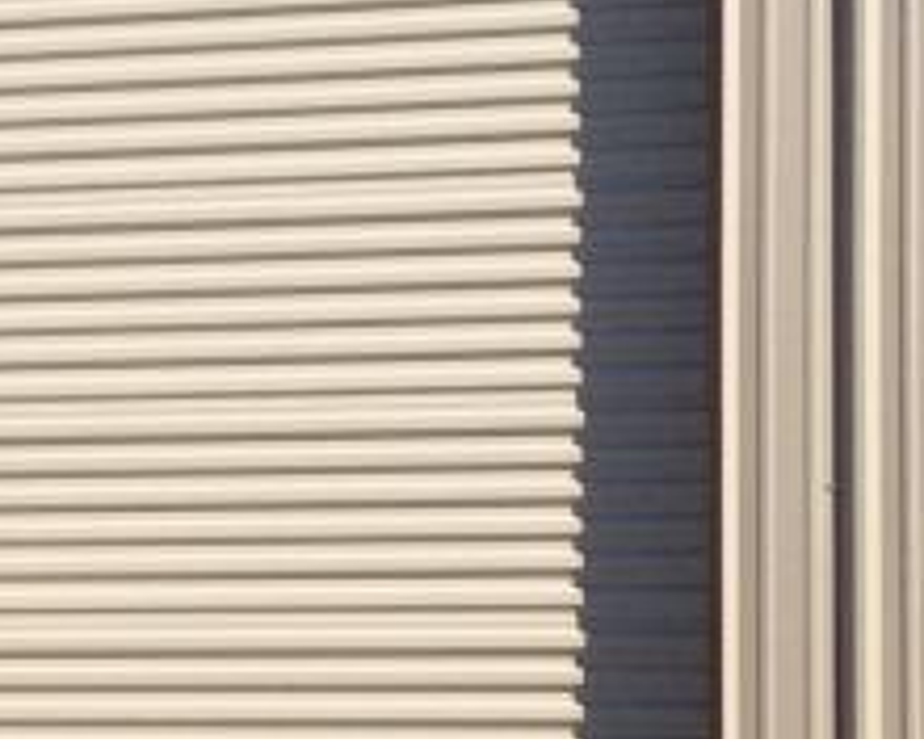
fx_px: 3993
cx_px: -134
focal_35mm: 146
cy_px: 512
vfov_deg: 10.6
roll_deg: -0.4
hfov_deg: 12.9
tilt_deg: +5.3
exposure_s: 1/2203
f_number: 2.4
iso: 32
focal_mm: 3.3
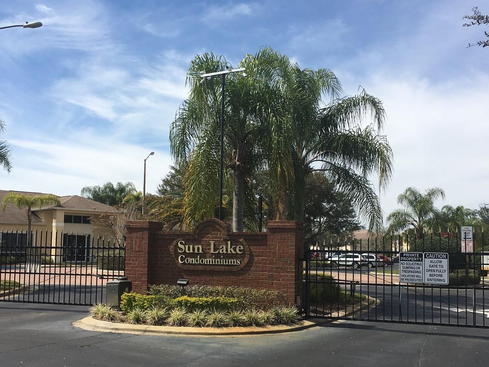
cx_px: 245
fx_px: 593
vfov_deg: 34.3
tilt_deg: +5.3
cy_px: 212
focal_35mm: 42
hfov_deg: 44.8
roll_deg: -1.5
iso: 25
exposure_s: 1/1923
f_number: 2.2
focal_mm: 4.15
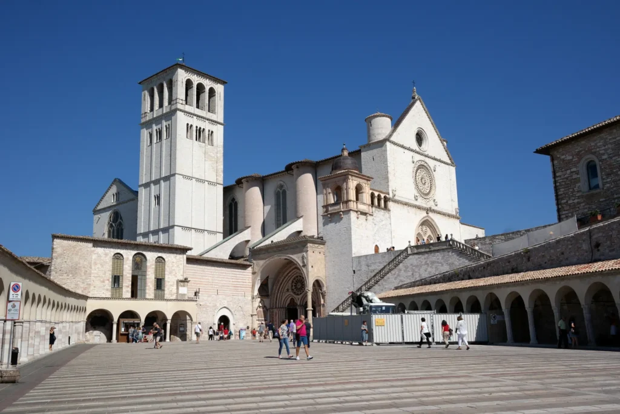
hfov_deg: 53.1
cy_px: 207
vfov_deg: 36.9
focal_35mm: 36
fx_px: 620
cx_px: 310
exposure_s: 1/400
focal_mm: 24
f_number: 8
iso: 100
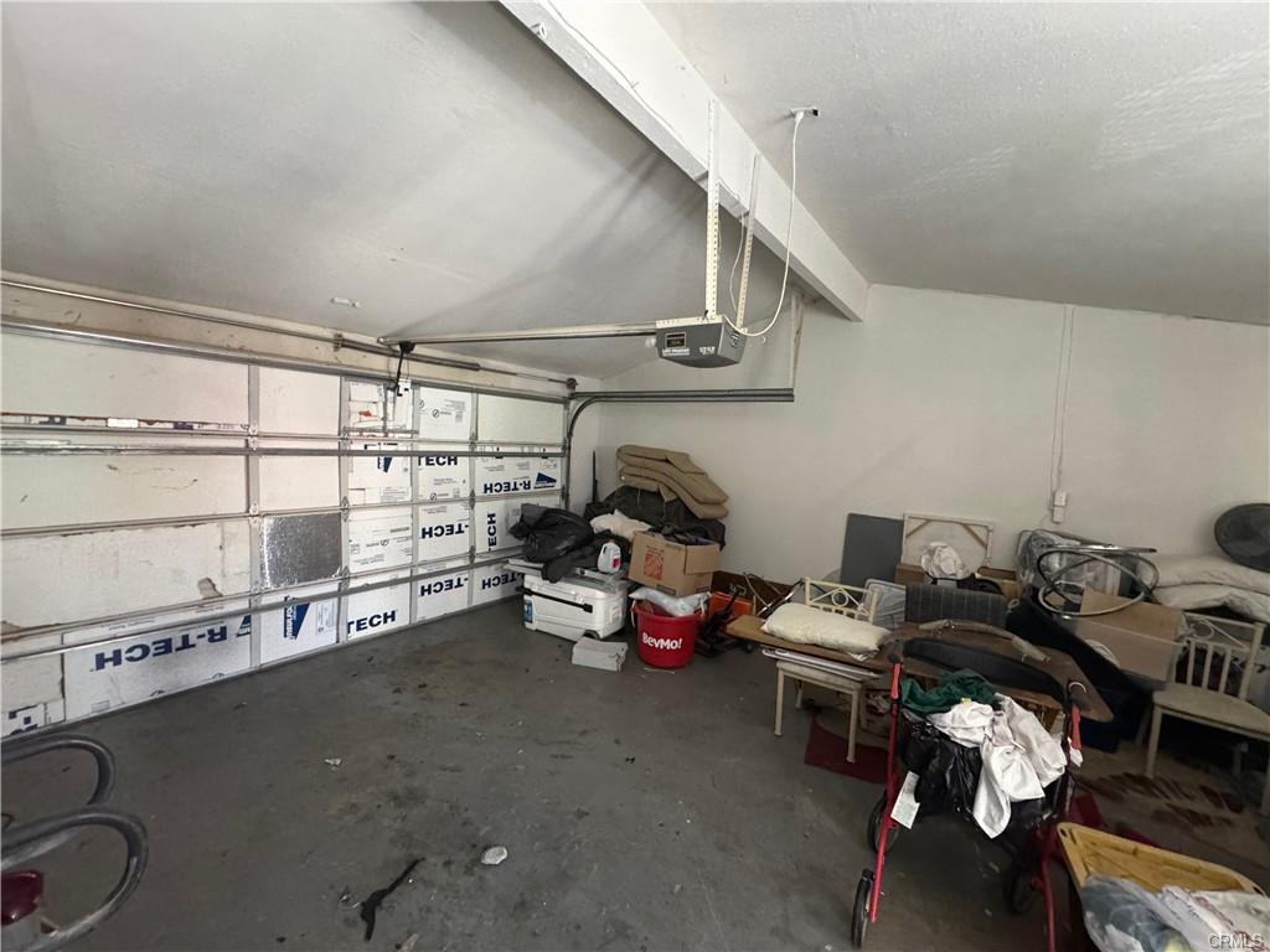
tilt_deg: -3.7
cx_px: 635
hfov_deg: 102.1
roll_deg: -2.6
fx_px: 514
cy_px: 476
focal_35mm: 14
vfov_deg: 85.7
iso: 1000
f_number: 2.2
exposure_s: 1/60
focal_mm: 2.22
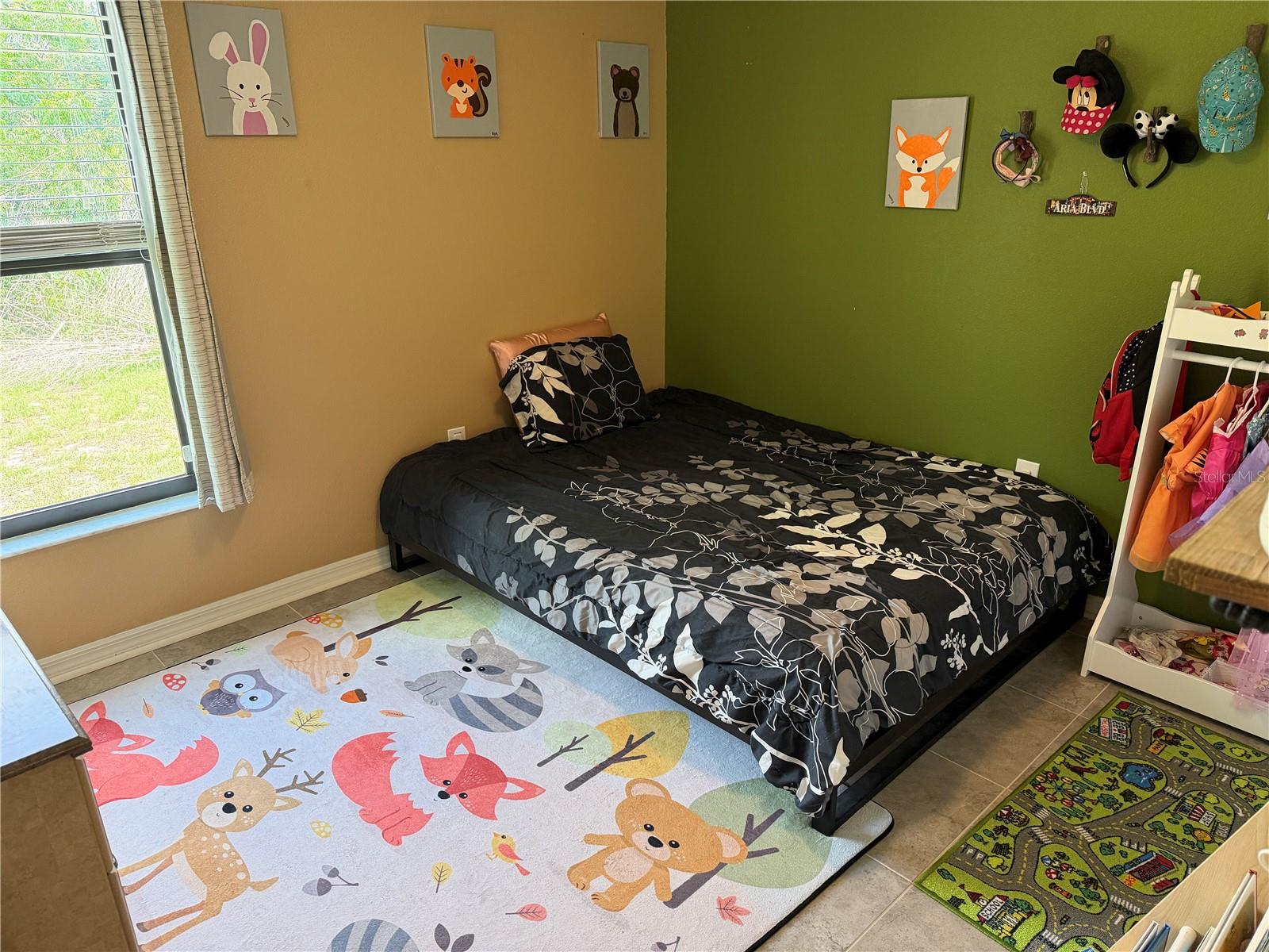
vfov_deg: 56.8
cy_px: 476
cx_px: 634
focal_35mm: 24
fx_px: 880
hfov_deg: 71.6
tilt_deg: -21.3
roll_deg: +0.8
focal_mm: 6.76
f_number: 1.78
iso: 400
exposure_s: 1/120
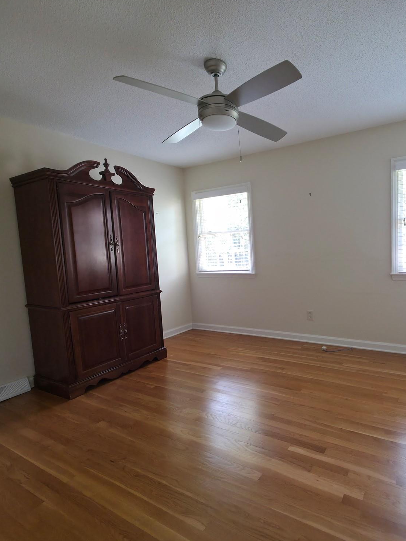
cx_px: 268
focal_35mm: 18
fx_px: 282
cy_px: 276
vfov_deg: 87.7
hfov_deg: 69.7
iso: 100
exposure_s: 1/40
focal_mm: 2.2
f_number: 1.9
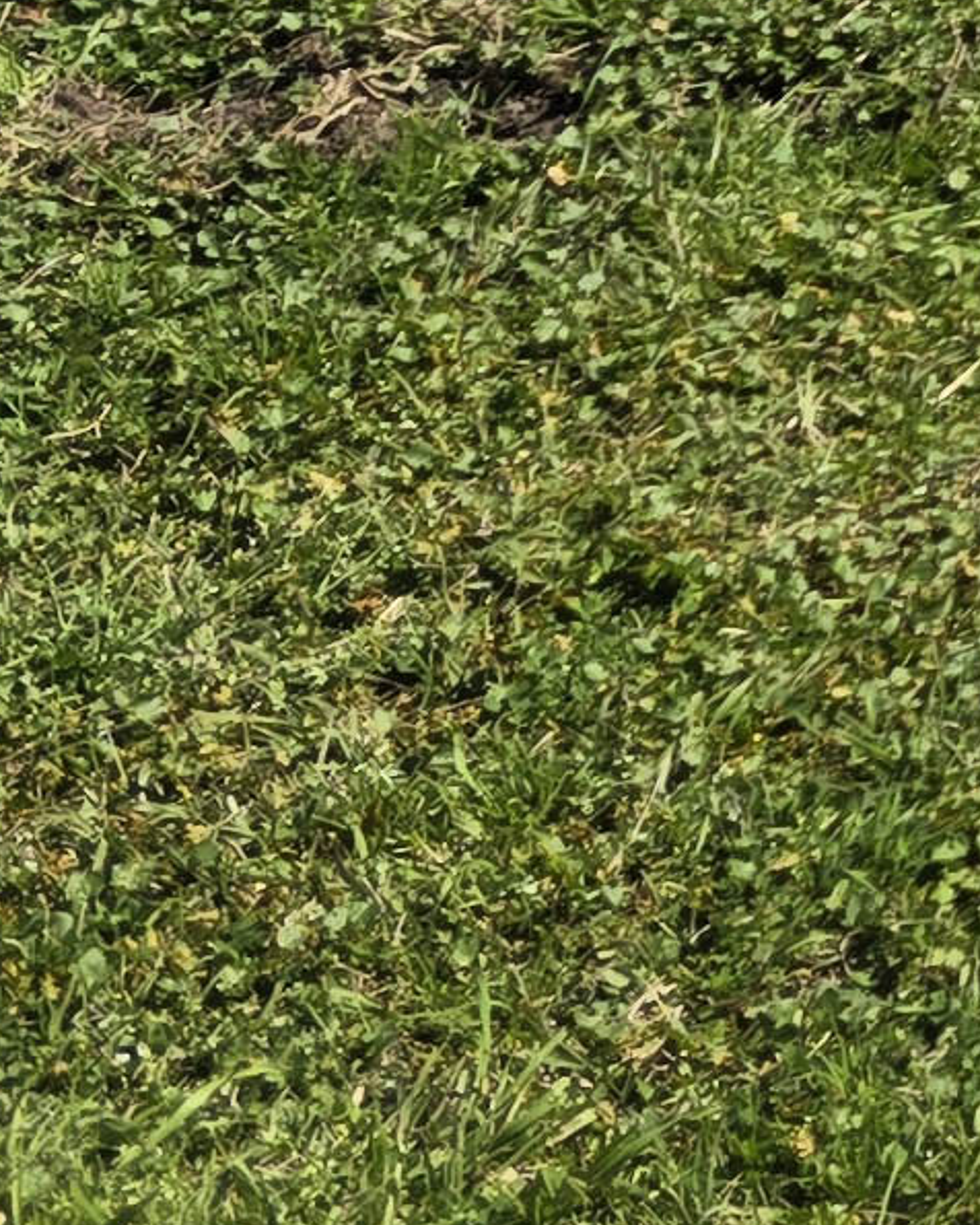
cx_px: 3708
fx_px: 5475
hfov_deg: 7.6
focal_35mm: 151
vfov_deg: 10.7
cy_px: -1801
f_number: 1.7
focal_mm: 6.3
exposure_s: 1/1126
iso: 12
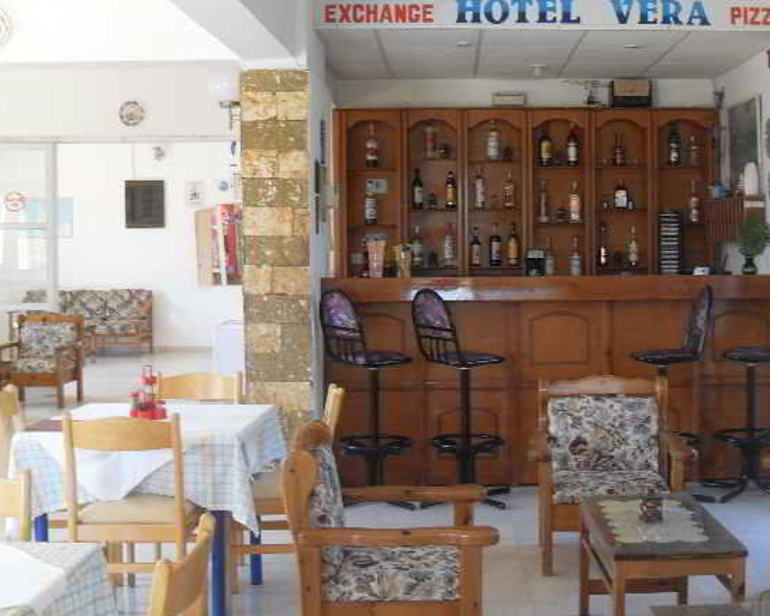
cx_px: 512
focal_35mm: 50
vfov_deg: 30.1
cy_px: 241
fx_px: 1139
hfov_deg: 37.0
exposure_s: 1/45
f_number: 2.8
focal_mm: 6.3
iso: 100
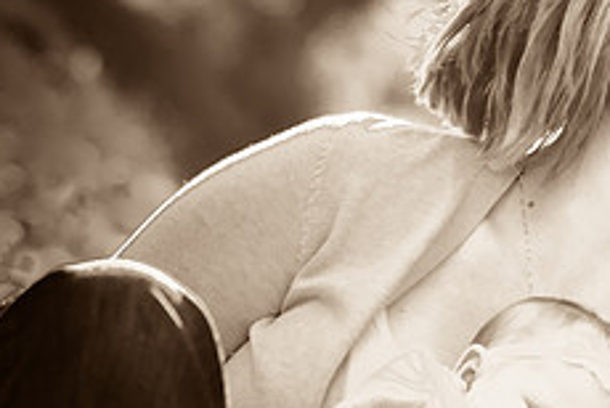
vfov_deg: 3.3
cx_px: 759
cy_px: 355
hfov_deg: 4.8
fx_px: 7177
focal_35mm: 423
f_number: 3.5
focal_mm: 112
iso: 200
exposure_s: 1/640
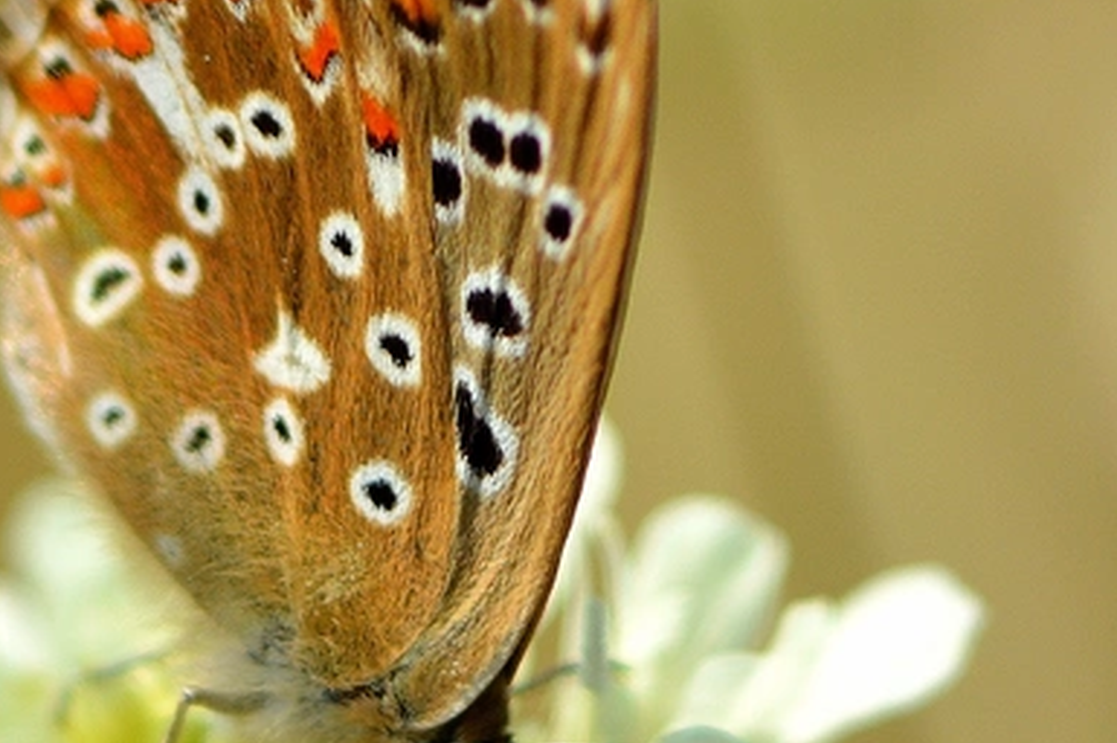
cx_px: 566
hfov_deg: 4.9
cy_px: 412
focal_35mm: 424
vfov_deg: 3.2
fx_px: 13144
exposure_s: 1/2000
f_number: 5.6
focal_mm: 170
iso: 320
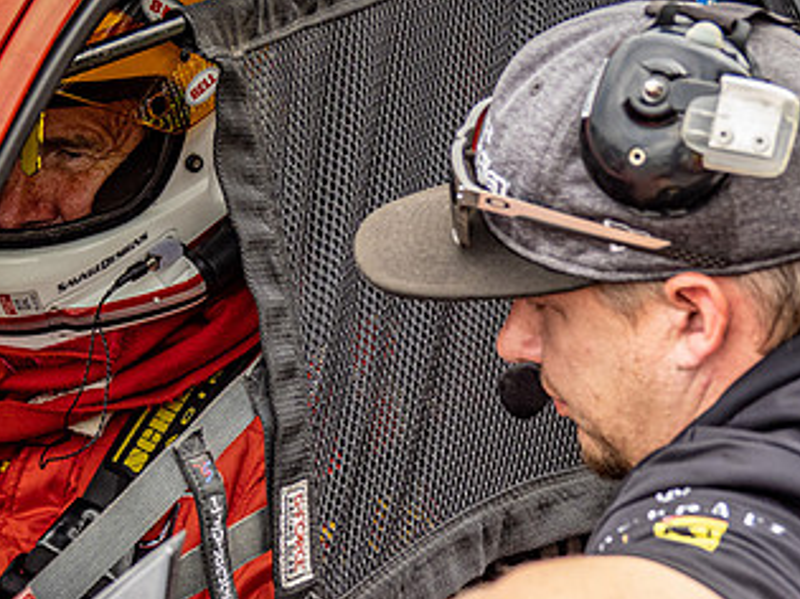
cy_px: 298
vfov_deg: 7.5
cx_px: 107
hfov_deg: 9.9
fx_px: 4597
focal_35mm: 199
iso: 320
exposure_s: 1/200
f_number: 4
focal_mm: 54
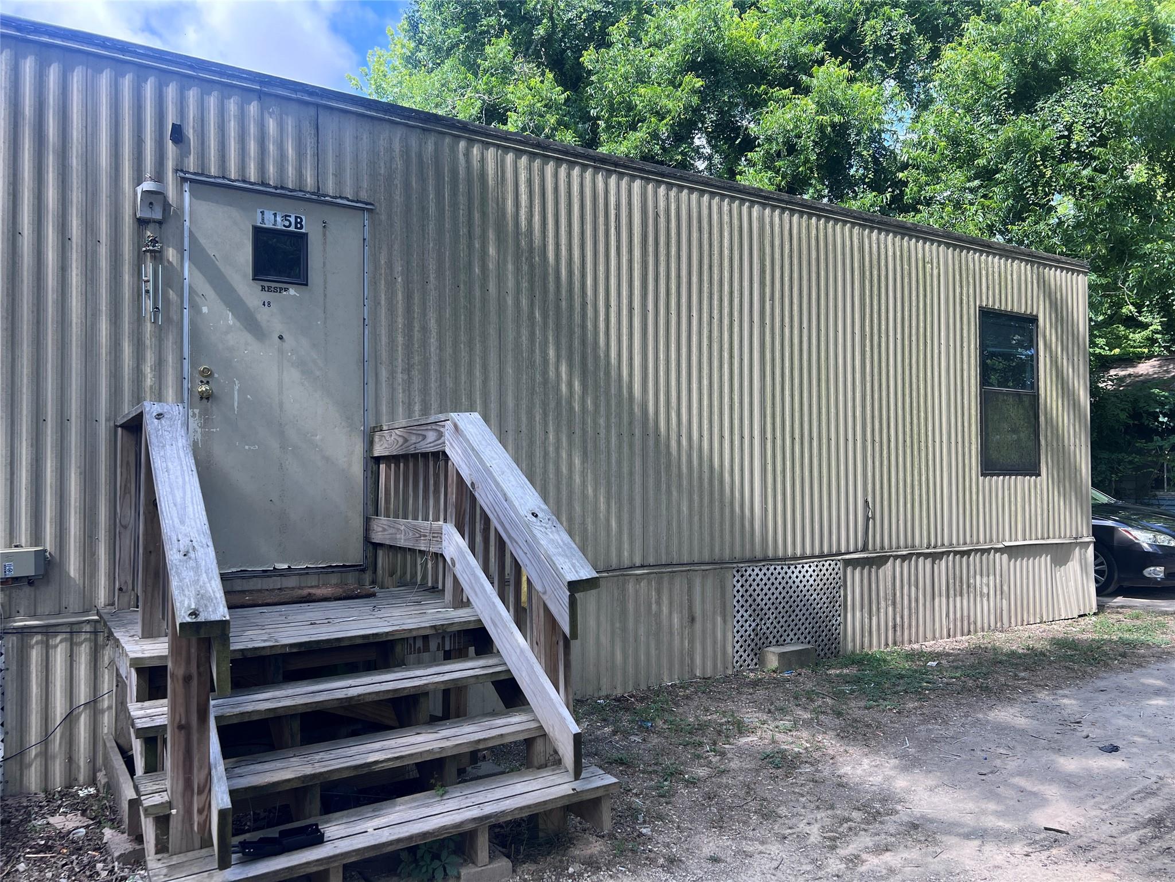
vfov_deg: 53.1
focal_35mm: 26
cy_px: 441
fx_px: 883
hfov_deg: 67.3
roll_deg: +0.7
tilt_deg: +1.1
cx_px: 588
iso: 50
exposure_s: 1/597
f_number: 1.5
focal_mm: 5.7
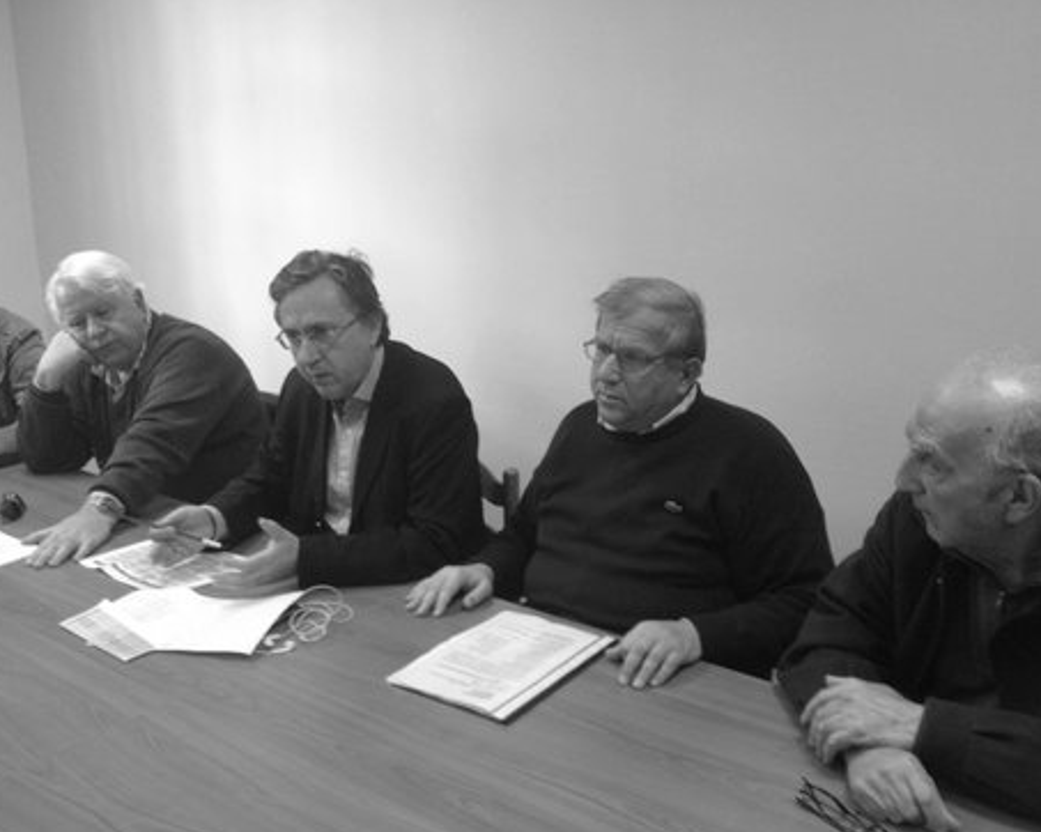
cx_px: 547
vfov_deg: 40.1
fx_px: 1139
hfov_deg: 49.1
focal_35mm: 37
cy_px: 421
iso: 100
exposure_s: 1/20
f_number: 2.4
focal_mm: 4.28
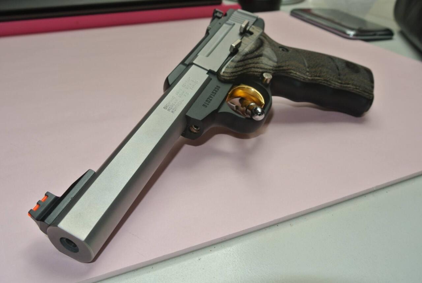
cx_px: 211
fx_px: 423
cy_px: 142
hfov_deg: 53.1
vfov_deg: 37.0
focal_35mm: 36
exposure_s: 1/60
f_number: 6.3
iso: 100
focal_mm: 13.6
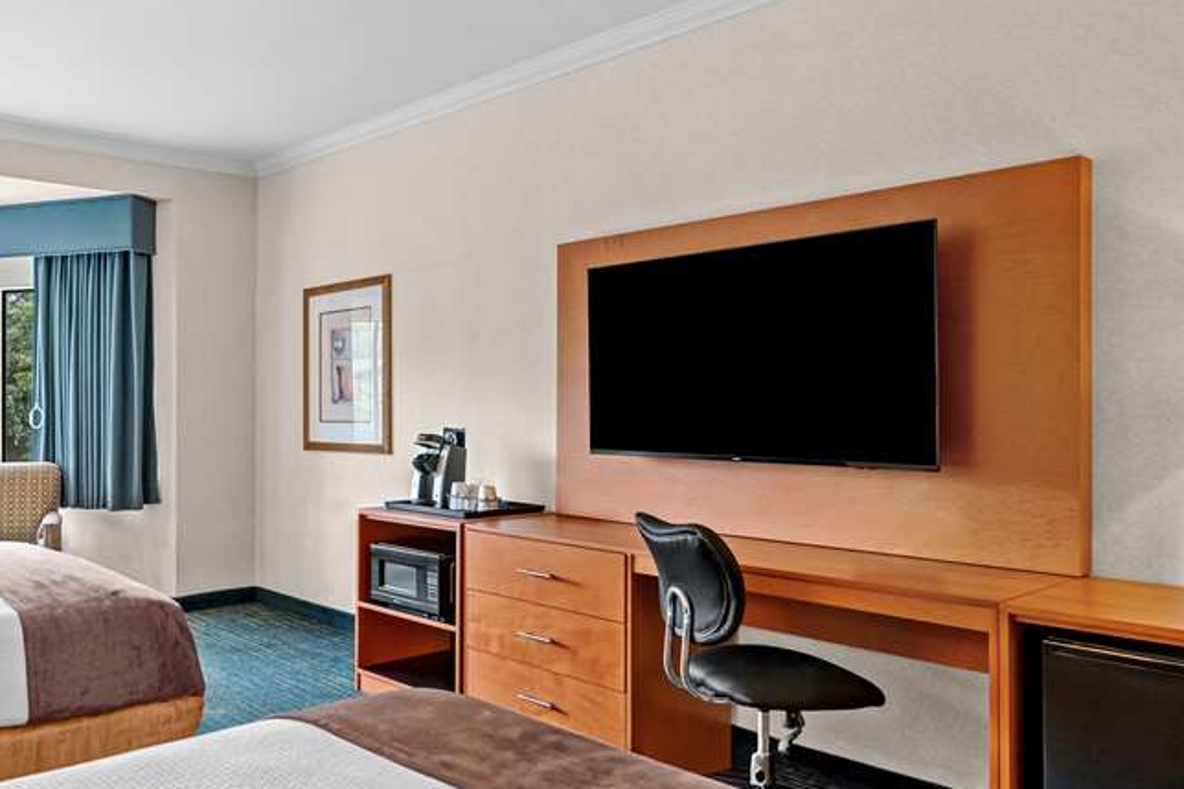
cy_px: 372
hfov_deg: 64.4
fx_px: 888
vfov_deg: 47.9
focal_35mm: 27
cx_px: 334
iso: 800
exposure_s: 1/30
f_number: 7.1
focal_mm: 17
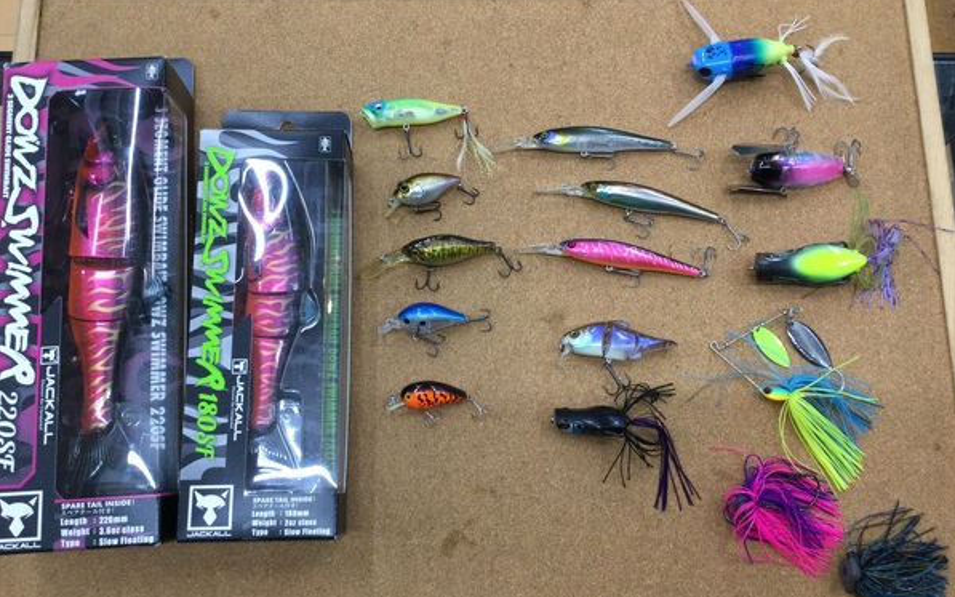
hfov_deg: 58.1
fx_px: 859
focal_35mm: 33
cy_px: 303
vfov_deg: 38.3
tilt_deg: -78.6
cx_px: 478
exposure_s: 1/30
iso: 32
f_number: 2.4
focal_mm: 3.3
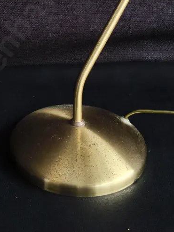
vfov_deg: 31.5
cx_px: 47
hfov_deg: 25.8
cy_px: -6
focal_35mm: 56
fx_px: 376
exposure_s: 1/100
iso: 100
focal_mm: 2.87
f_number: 2
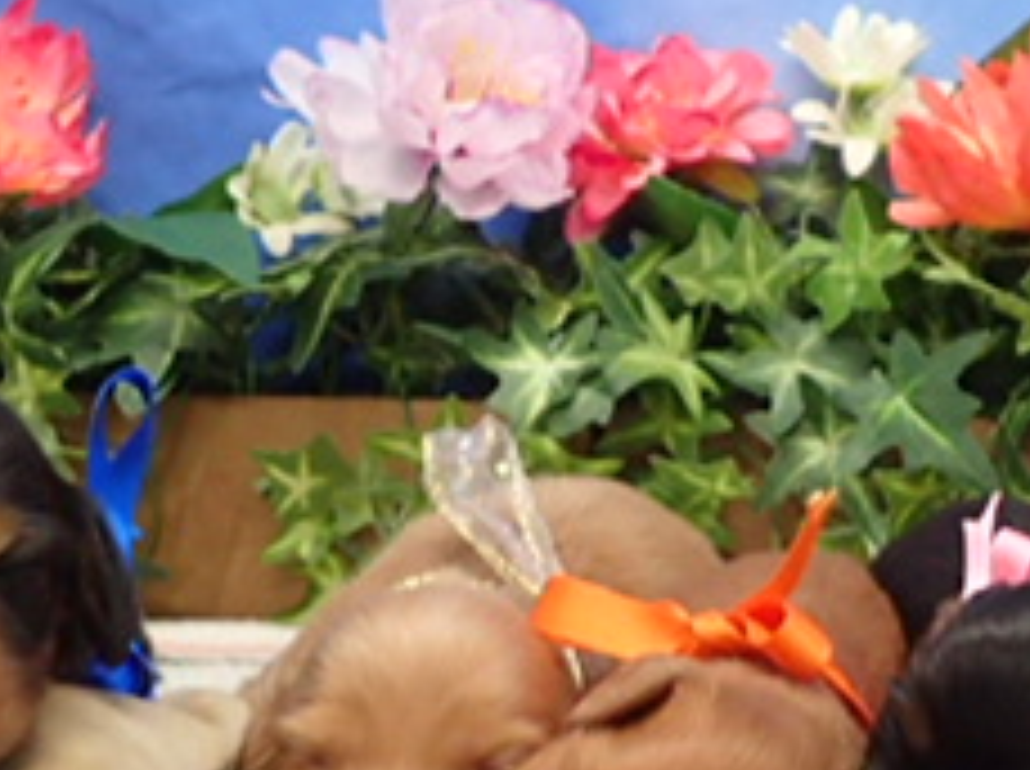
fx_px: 2080
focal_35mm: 70
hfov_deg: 27.2
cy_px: 378
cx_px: 837
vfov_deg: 21.0
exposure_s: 1/60
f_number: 2
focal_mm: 4.5
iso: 400
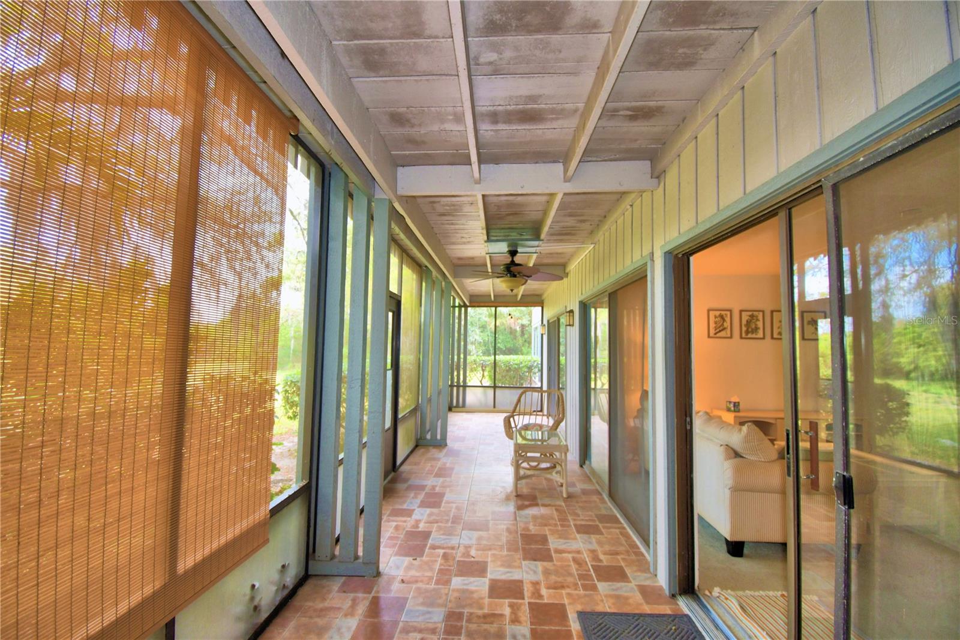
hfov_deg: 100.4
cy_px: 320
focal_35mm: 15
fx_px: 400
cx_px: 480
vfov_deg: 77.3
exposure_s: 1/30
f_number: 4.5
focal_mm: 10
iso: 250
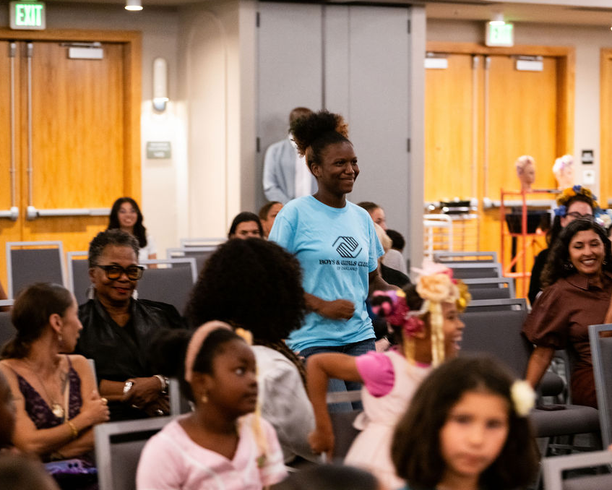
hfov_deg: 20.6
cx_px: 365
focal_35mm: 93
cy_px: 245
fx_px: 1685
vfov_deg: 16.5
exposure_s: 1/100
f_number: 2.8
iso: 2500
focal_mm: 82
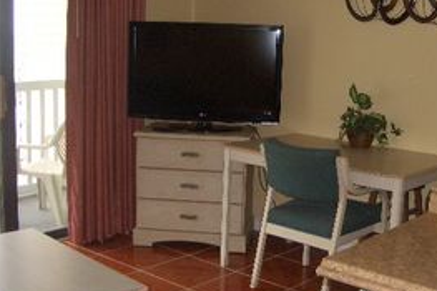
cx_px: 263
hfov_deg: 38.7
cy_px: 145
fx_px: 619
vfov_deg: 26.4
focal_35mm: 51
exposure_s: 1/60
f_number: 2.6
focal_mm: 5.8
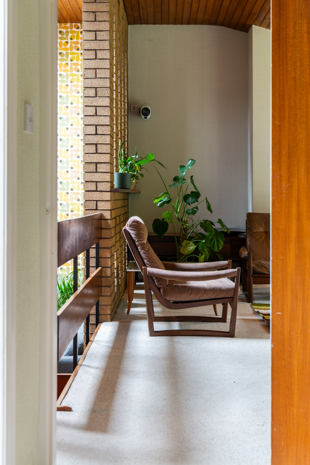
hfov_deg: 27.0
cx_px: 155
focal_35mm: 50
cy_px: 232
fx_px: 646
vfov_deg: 39.6
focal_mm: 50
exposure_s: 1/3
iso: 400
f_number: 8
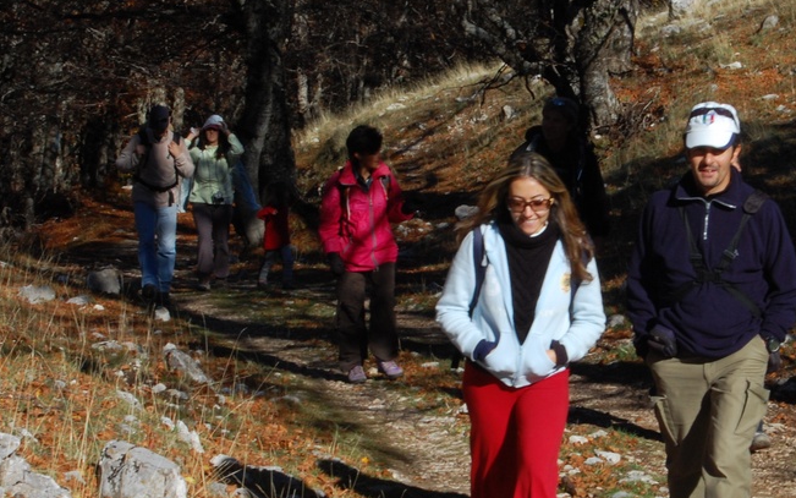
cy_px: 259
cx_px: 583
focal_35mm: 136
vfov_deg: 9.7
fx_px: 2947
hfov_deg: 15.3
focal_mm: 55
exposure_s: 1/100
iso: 400
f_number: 25
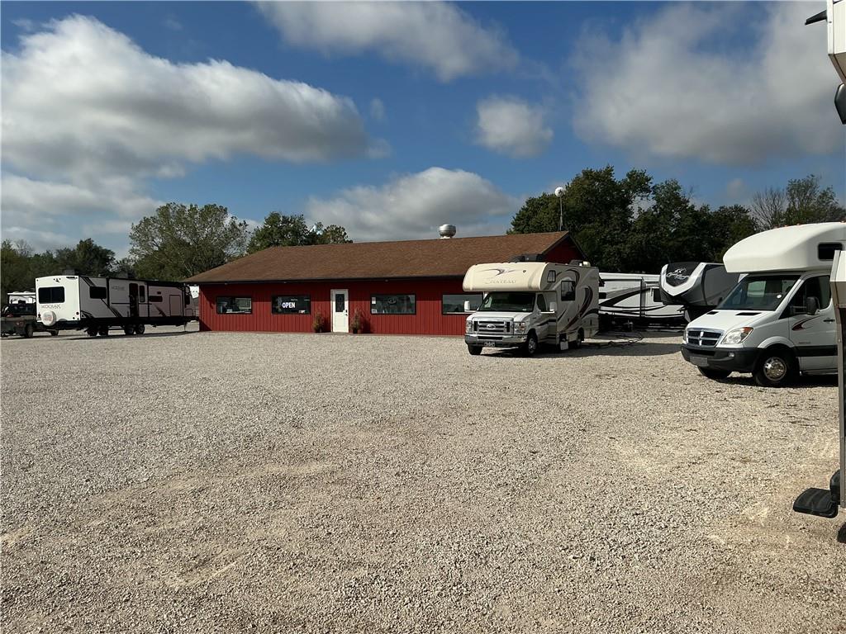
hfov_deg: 61.7
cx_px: 423
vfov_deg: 48.2
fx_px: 709
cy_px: 317
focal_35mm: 29
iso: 25
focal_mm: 3
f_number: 1.8
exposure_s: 1/4405
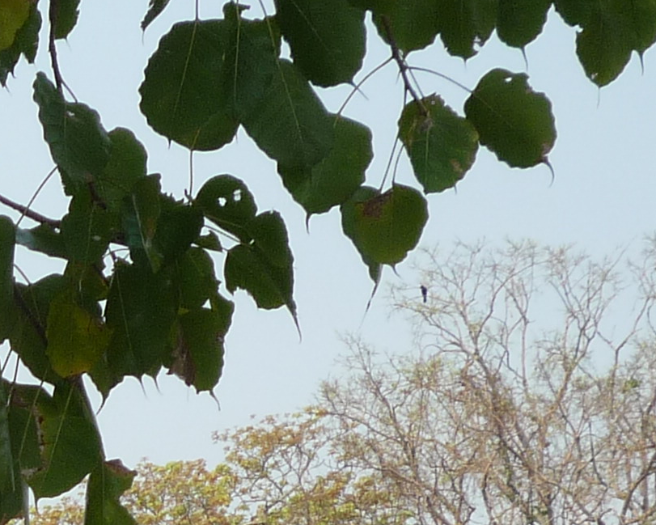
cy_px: 895
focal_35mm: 170
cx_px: -451
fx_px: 3301
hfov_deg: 10.8
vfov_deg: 8.8
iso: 100
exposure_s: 1/500
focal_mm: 6.8
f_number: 4.5
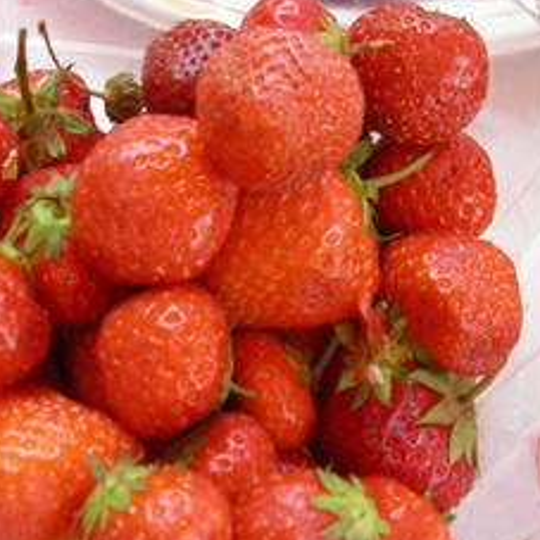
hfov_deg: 28.9
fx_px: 1041
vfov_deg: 29.1
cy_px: 260
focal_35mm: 59
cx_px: 190
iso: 50
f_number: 3.5
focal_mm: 5.8
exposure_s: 1/35.3
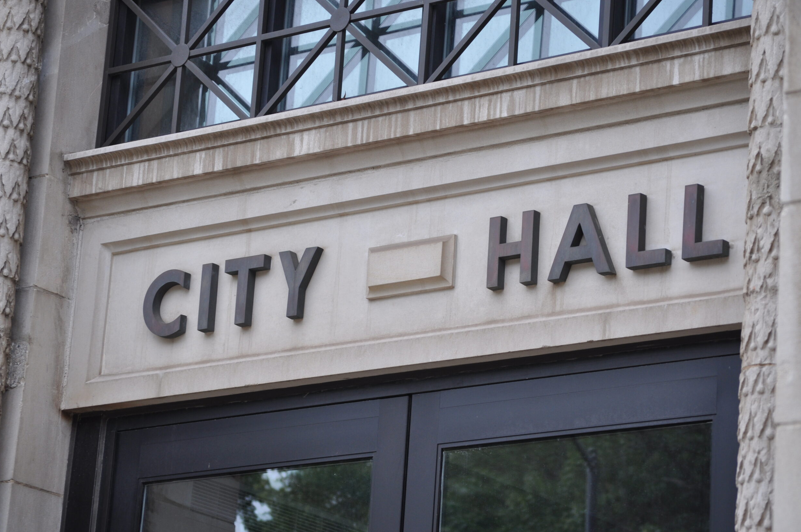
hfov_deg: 16.5
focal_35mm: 124
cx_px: 405
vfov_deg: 11.0
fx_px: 2756
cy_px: 270
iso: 320
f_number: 5.6
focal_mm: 80
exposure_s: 1/500
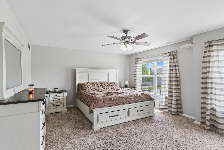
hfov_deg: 93.3
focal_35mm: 17
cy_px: 75
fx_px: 106
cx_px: 112
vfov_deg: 70.5
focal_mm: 17
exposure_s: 1/20
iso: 200
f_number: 8
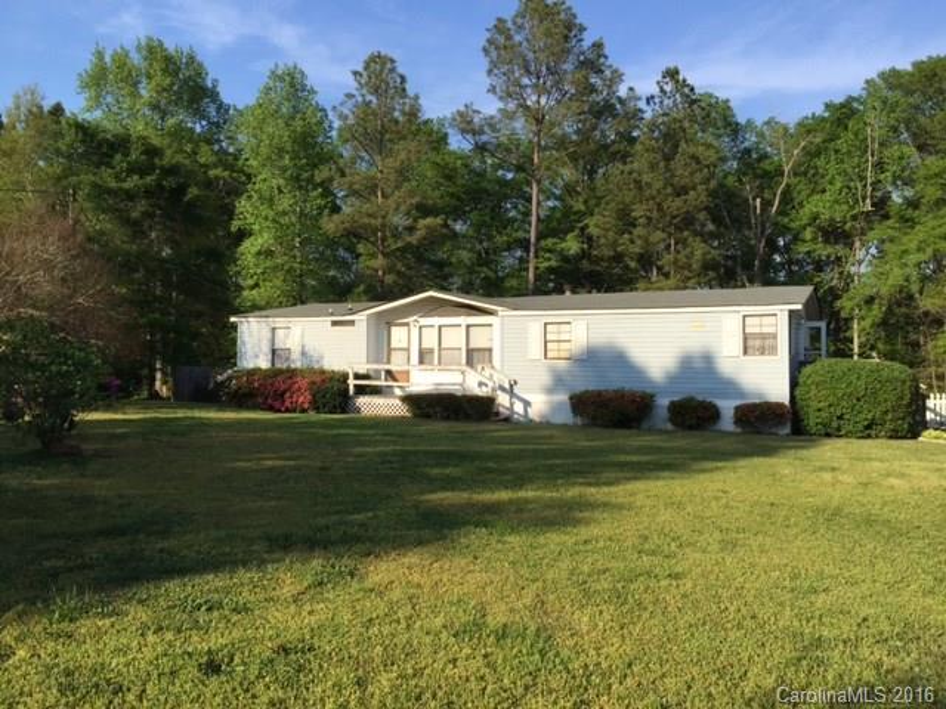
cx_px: 473
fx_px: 793
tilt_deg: +0.3
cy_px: 354
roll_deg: -0.6
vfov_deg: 48.2
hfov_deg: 61.7
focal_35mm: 29
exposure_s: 1/1721
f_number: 2.2
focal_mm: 4.15
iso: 32
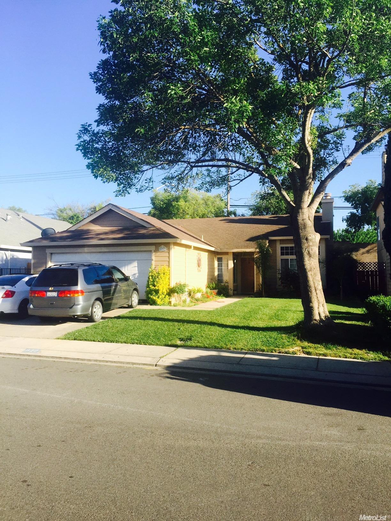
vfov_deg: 61.7
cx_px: 196
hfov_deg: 48.2
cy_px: 260
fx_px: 437
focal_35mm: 29
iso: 32
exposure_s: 1/1163
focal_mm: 4.15
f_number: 2.2
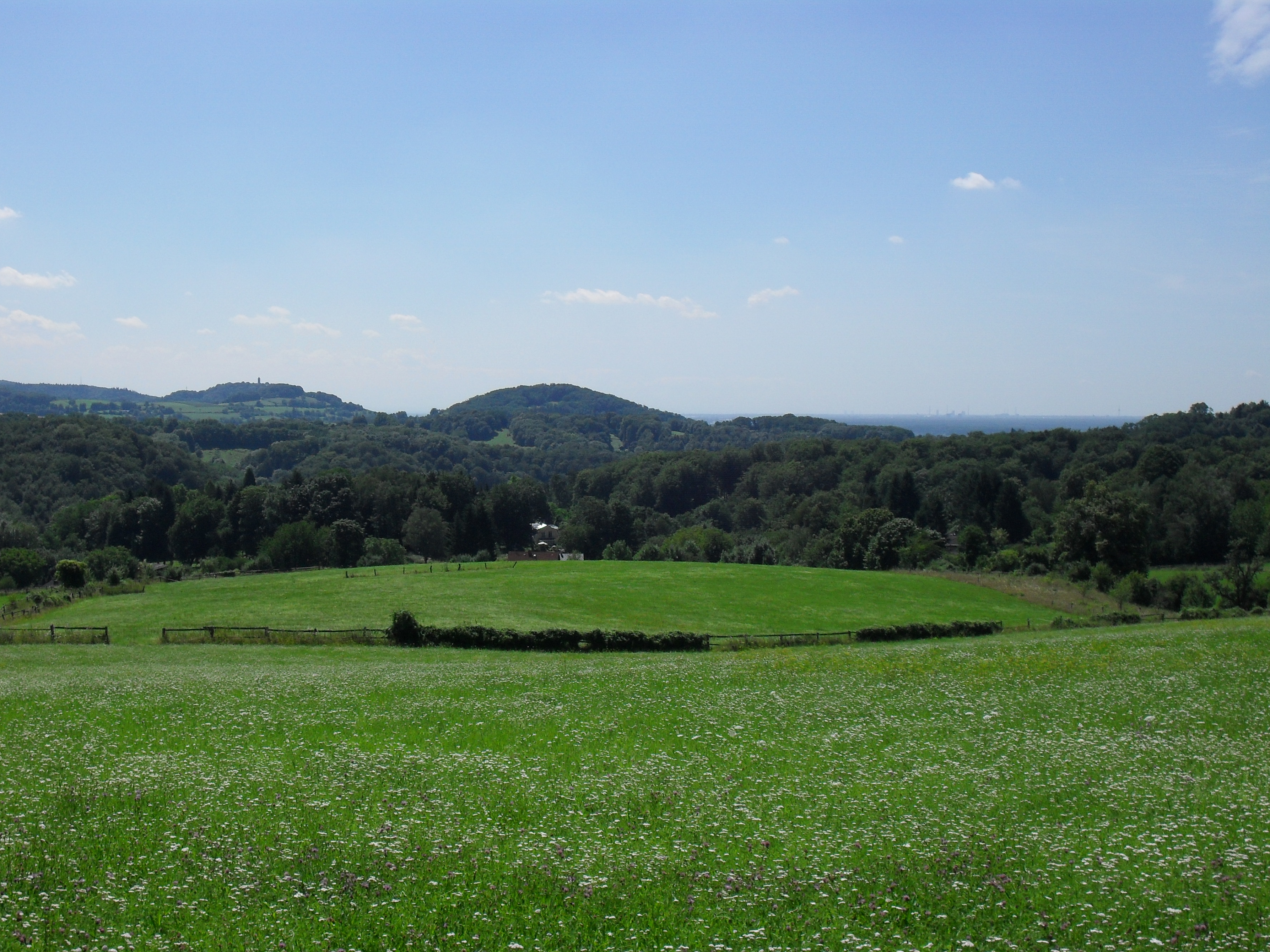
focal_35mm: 50
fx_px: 1834
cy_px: 484
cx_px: 627
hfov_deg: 38.2
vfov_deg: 29.1
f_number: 10
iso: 100
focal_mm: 8.7
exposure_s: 1/250
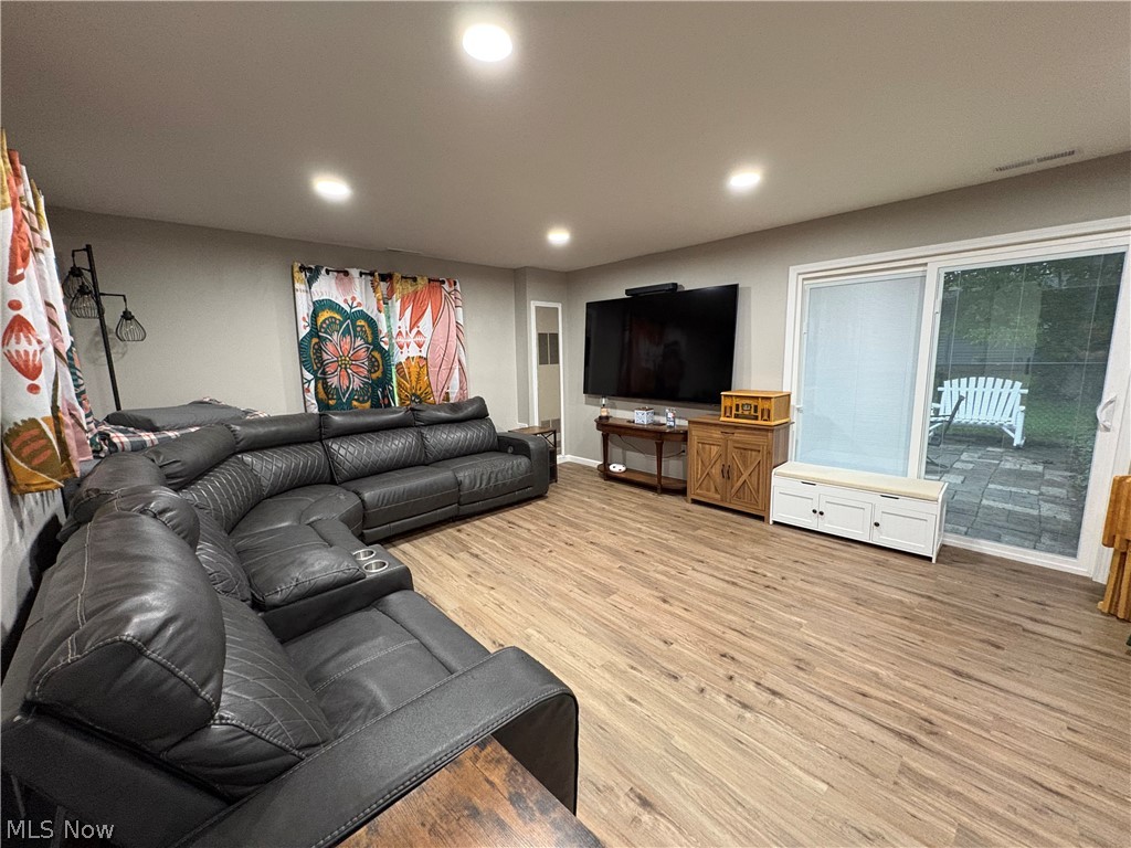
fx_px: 457
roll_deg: +1.0
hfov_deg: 102.1
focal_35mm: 14
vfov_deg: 85.7
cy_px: 424
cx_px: 566
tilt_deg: -8.8
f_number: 2.2
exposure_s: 1/60
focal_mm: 2.22
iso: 500
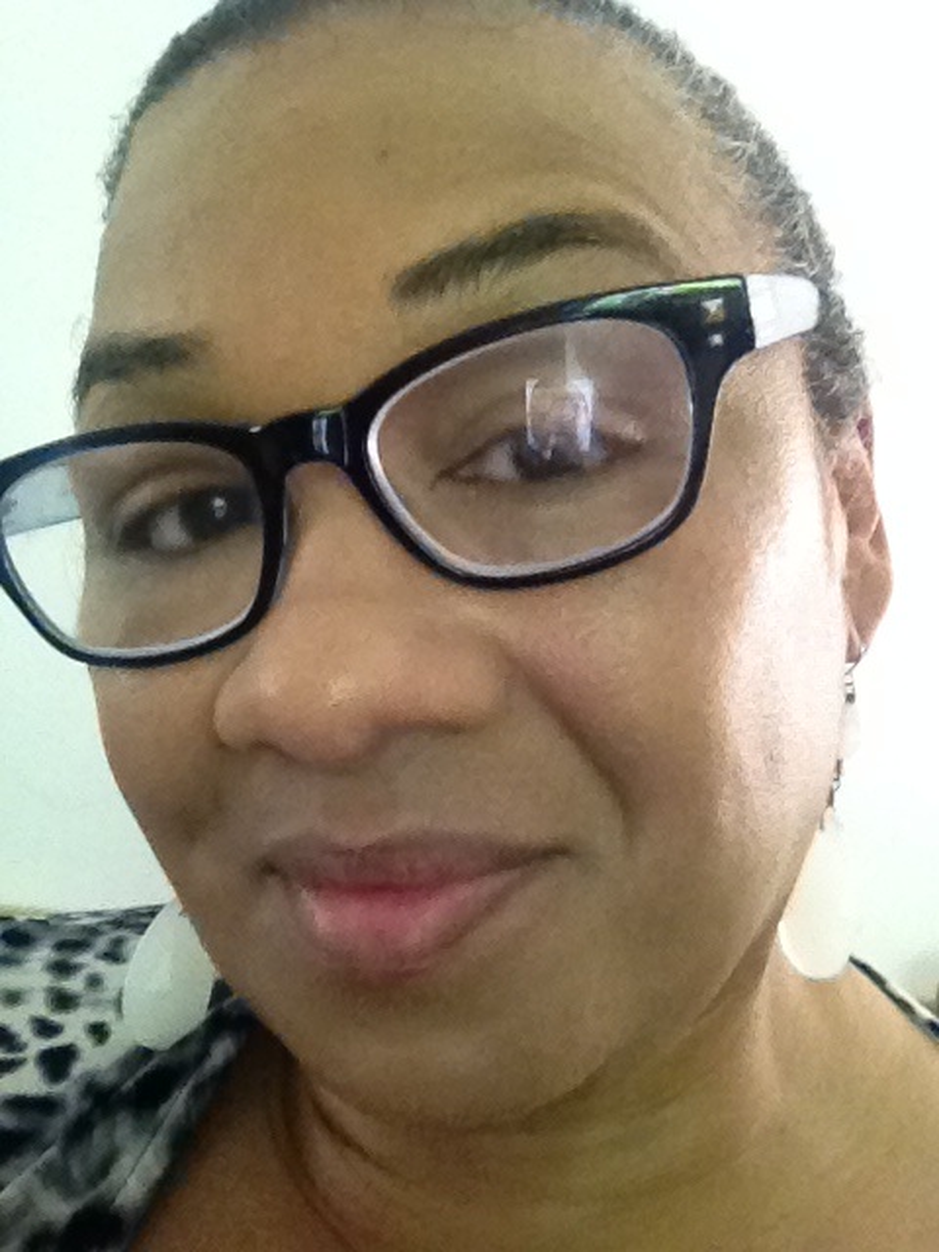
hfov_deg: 40.7
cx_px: 470
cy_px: 626
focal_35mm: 35
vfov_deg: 52.6
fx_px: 1266
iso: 640
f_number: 2.4
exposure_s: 1/30
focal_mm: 1.85
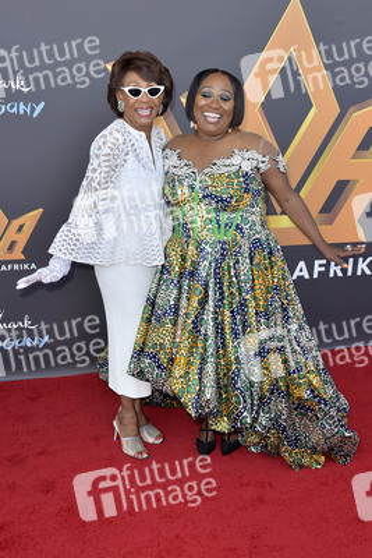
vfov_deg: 58.7
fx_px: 496
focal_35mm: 32
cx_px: 186
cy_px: 279
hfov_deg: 41.1
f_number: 7.1
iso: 250
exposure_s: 1/250
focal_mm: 32
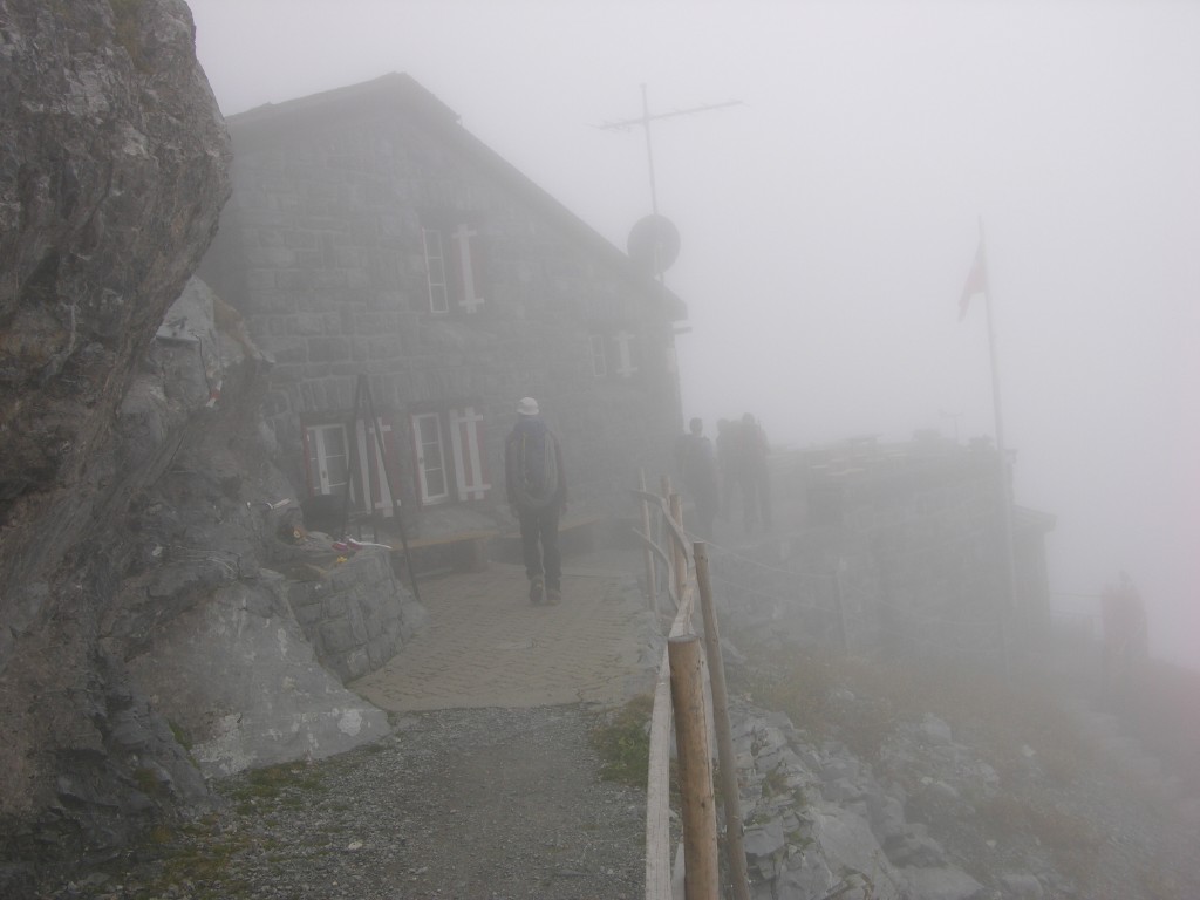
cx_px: 600
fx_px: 1213
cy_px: 450
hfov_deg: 52.6
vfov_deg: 40.7
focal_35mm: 35
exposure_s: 1/131
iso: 50
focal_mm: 8.9
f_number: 4.5
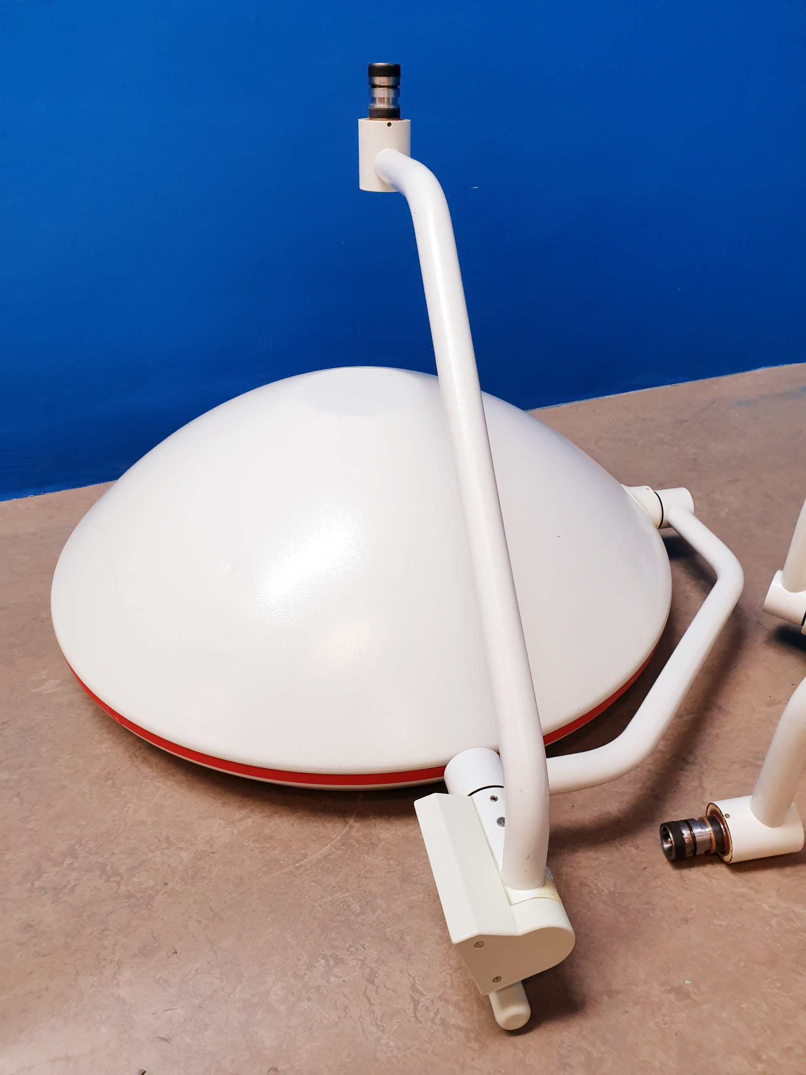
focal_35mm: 26
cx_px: 403
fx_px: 807
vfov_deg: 67.3
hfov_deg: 53.1
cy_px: 538
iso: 125
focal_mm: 4.3
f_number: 2.4
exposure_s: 1/50
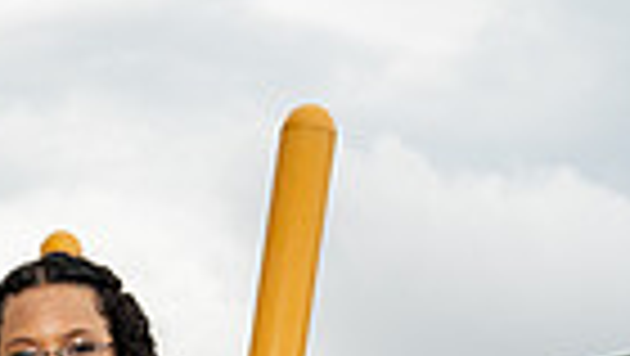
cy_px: 951
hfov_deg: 16.0
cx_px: -4
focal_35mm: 131
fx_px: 2190
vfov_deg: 8.3
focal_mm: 39
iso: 100
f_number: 5.6
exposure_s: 1/250
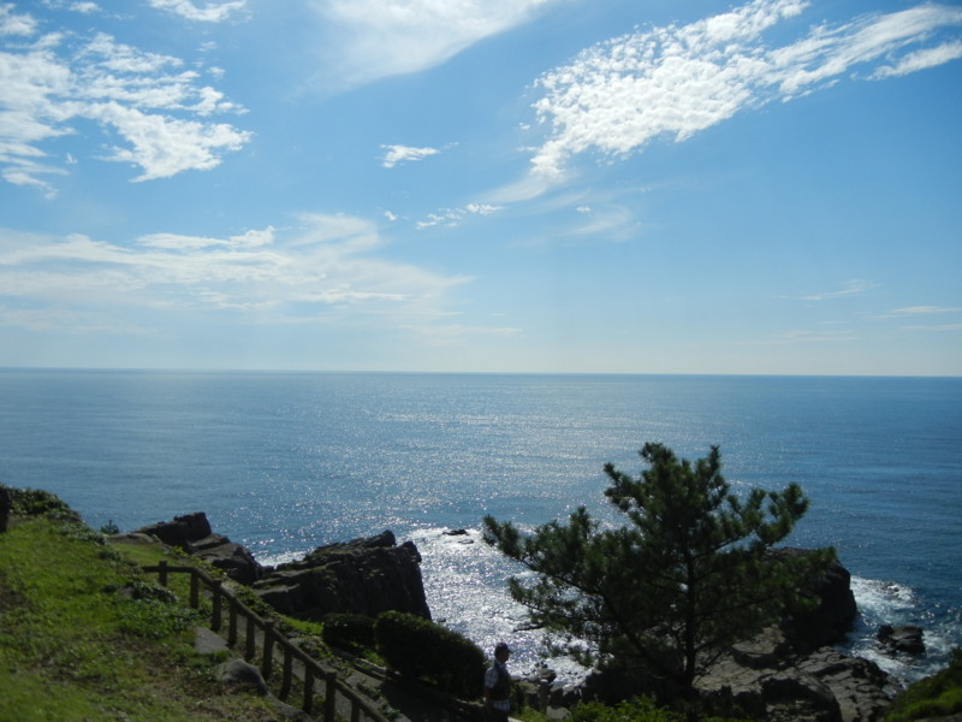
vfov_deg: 46.8
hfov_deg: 60.0
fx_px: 834
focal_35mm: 30
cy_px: 361
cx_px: 481
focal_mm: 5.4
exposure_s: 1/1143
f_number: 7
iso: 160
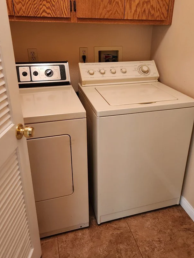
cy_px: 117
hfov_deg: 48.0
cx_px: 113
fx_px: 217
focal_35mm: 29
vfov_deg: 61.5
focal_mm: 5.4
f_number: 1.8
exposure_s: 1/60
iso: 640
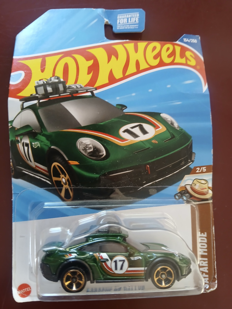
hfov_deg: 53.1
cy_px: 154
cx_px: 116
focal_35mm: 26
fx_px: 232
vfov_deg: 67.3
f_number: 1.8
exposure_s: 1/40
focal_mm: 3.98
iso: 250
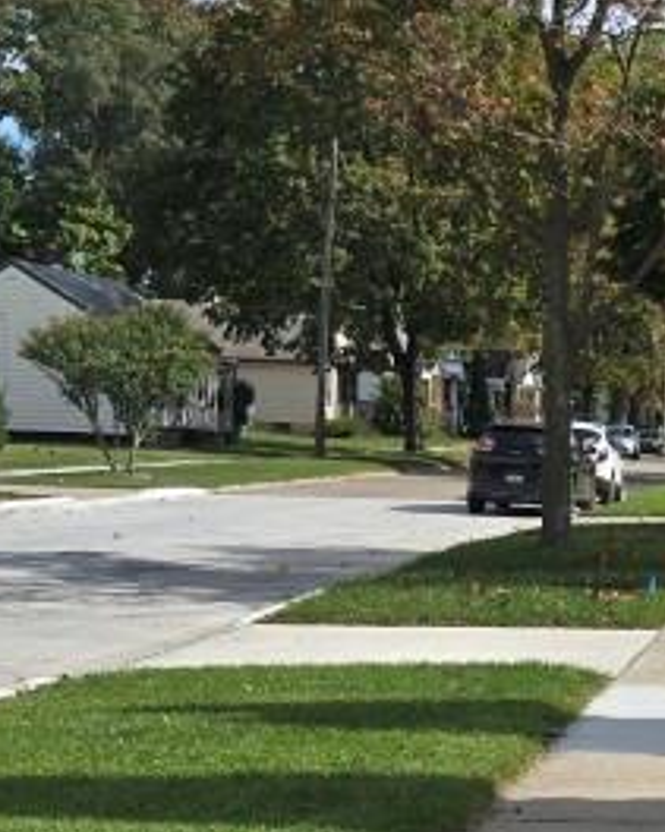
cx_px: 668
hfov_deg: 17.2
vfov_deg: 21.5
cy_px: 753
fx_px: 2142
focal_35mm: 87
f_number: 1.8
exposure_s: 1/2921
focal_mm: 5.4
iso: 32
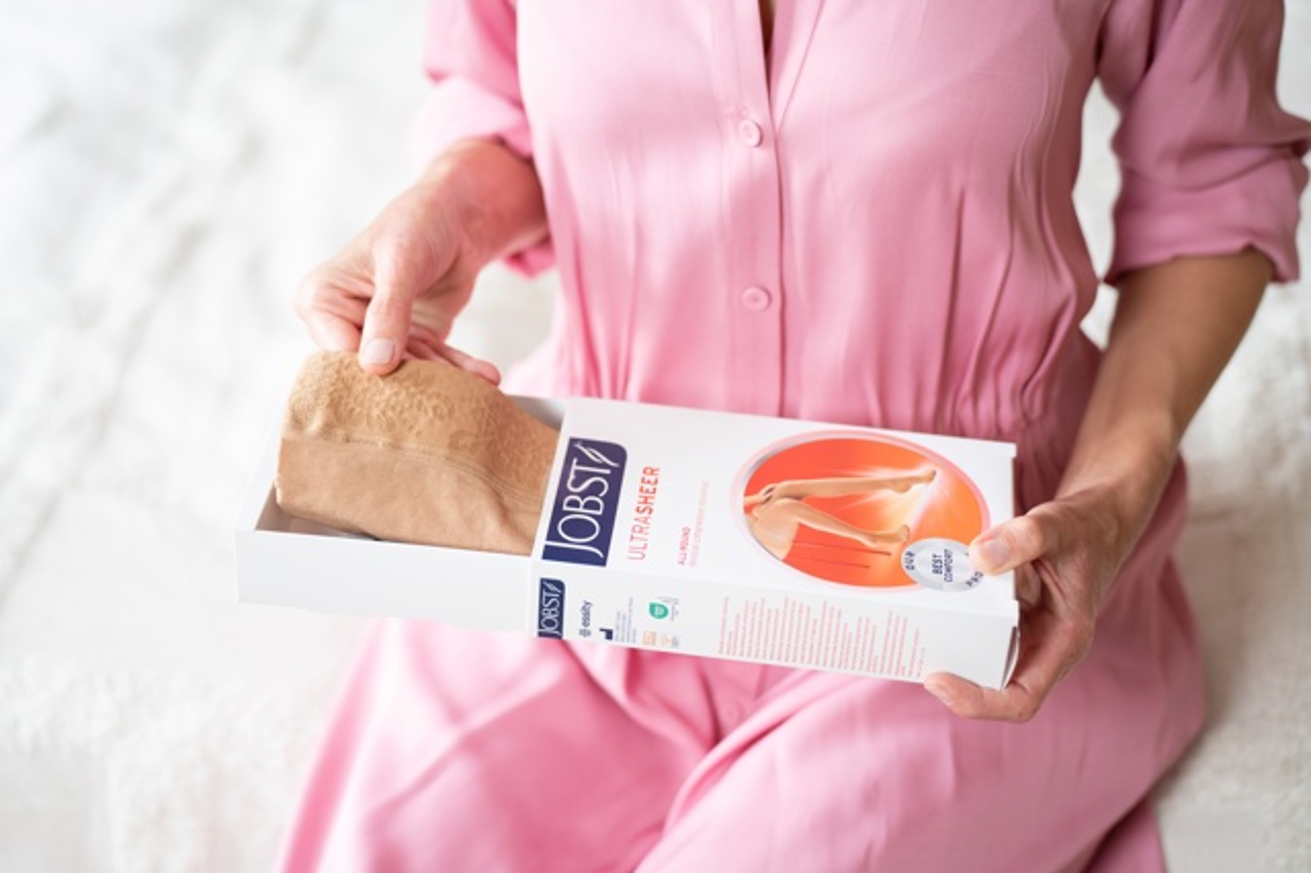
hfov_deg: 30.1
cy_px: 436
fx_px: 2439
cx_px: 656
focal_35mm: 67
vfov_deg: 20.3
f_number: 2.5
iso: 1000
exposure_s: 1/250
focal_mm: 67
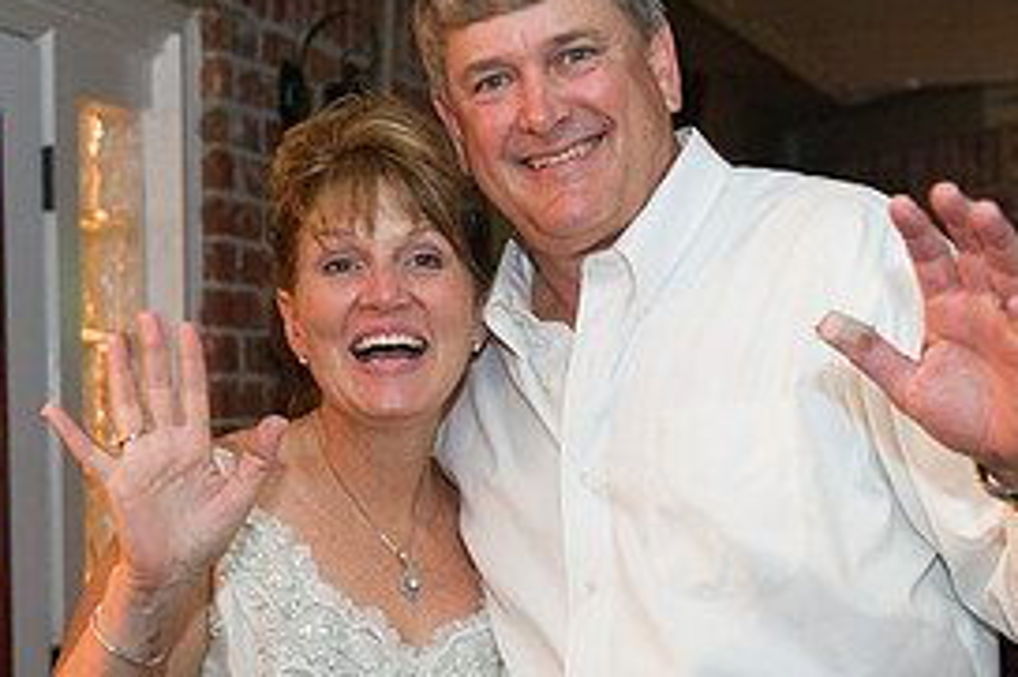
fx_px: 2713
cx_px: 502
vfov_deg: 14.2
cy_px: 411
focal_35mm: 96
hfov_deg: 21.3
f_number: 3.2
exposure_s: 1/60
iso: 2000
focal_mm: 45
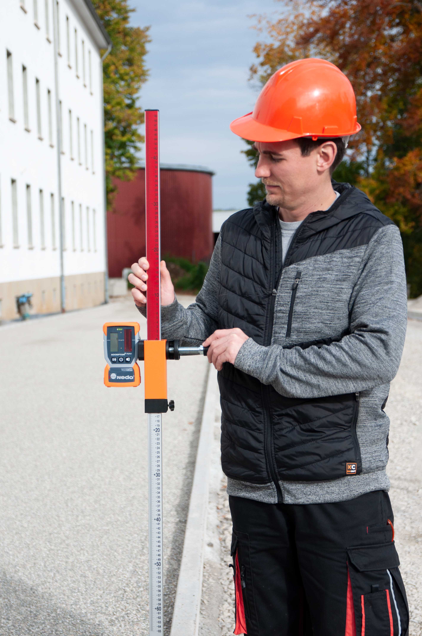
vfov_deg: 29.9
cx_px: 211
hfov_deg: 20.1
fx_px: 1190
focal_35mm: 68
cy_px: 318
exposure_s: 1/800
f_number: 3.5
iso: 200
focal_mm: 45
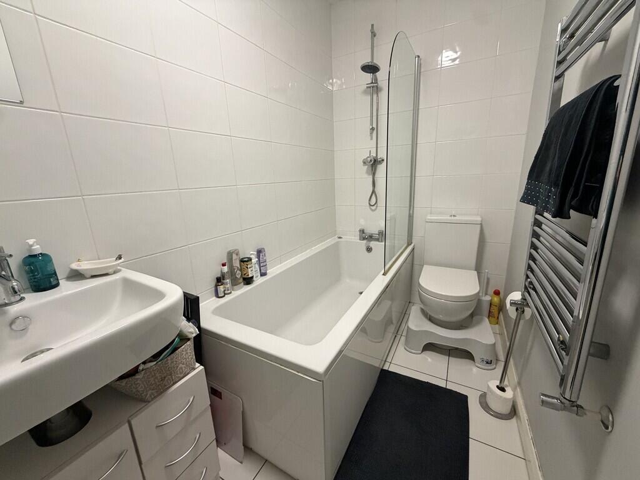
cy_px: 240
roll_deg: +2.8
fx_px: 259
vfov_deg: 85.7
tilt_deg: -13.5
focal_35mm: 14
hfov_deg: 102.1
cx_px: 320
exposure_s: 1/50
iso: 400
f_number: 2.2
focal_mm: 2.22
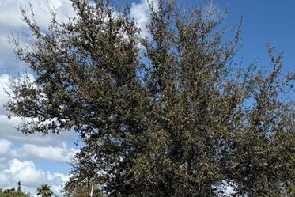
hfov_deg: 23.2
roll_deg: -5.4
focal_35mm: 87
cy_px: 281
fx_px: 713
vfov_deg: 14.8
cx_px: 219
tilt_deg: -2.2
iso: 50
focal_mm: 5.96
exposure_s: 1/6329
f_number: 1.6
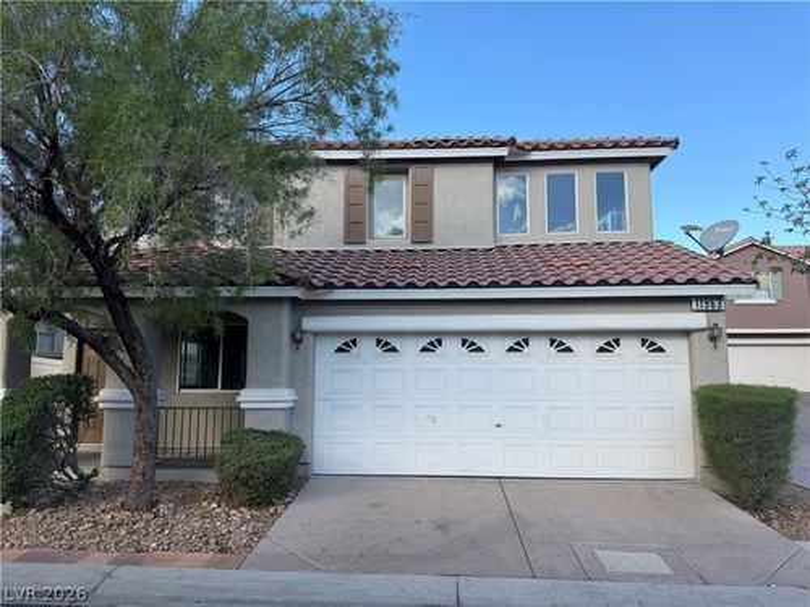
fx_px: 562
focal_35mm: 24
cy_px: 304
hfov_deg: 71.6
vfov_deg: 56.8
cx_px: 405
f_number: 1.78
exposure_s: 1/1464
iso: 80
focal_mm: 6.76
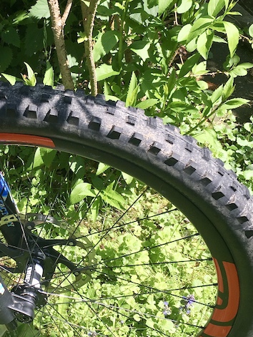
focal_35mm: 63
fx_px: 613
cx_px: 11
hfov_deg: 22.6
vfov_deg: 30.6
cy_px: 123
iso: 25
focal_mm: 4.15
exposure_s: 1/478
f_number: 2.2
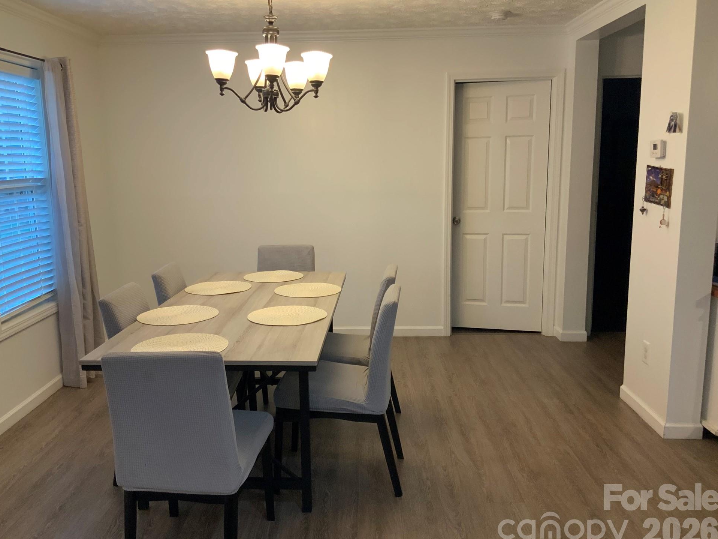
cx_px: 340
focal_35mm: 31
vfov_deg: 45.4
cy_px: 270
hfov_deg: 58.3
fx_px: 643
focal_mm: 3
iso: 100
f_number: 1.8
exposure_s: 1/60
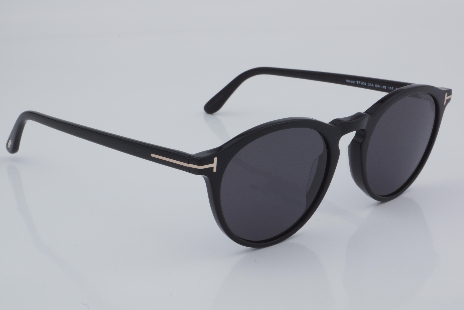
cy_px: 155
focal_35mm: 75
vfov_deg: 18.2
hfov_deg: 27.0
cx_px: 232
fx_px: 967
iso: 100
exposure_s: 1/4
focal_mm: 50
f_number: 32
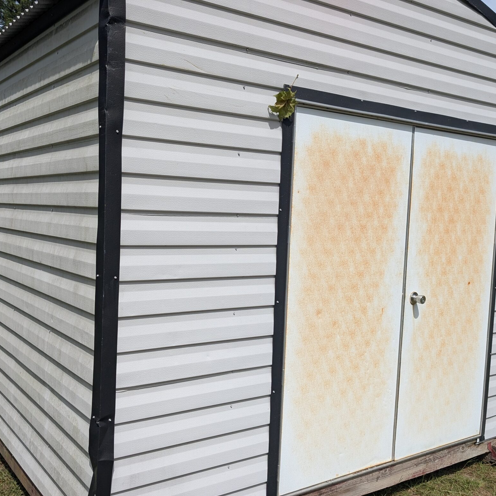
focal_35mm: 35
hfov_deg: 47.1
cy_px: 252
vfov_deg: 47.2
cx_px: 222
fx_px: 567
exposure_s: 1/1912
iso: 32
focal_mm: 6.9
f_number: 1.68
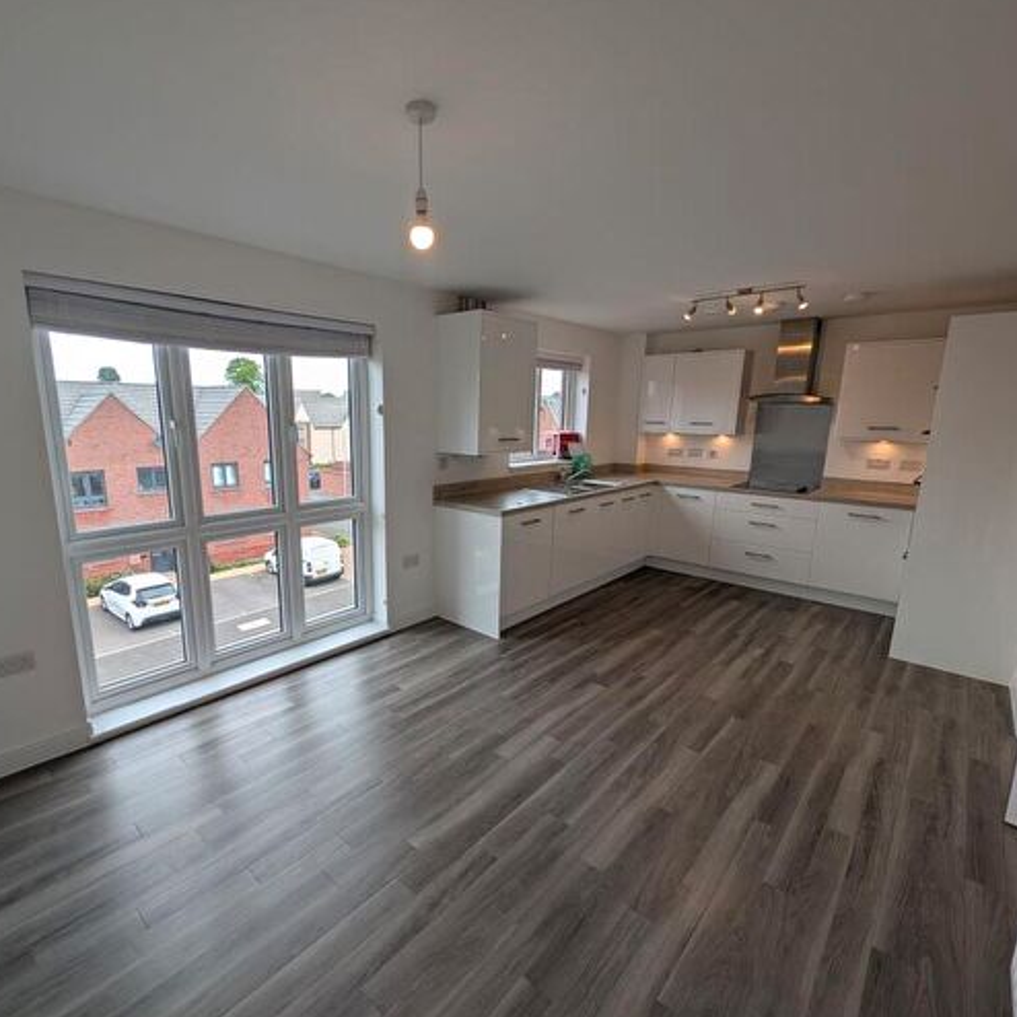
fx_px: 499
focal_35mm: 15
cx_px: 458
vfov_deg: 91.1
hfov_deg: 90.8
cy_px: 526
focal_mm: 2.23
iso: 36
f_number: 1.95
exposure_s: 1/225
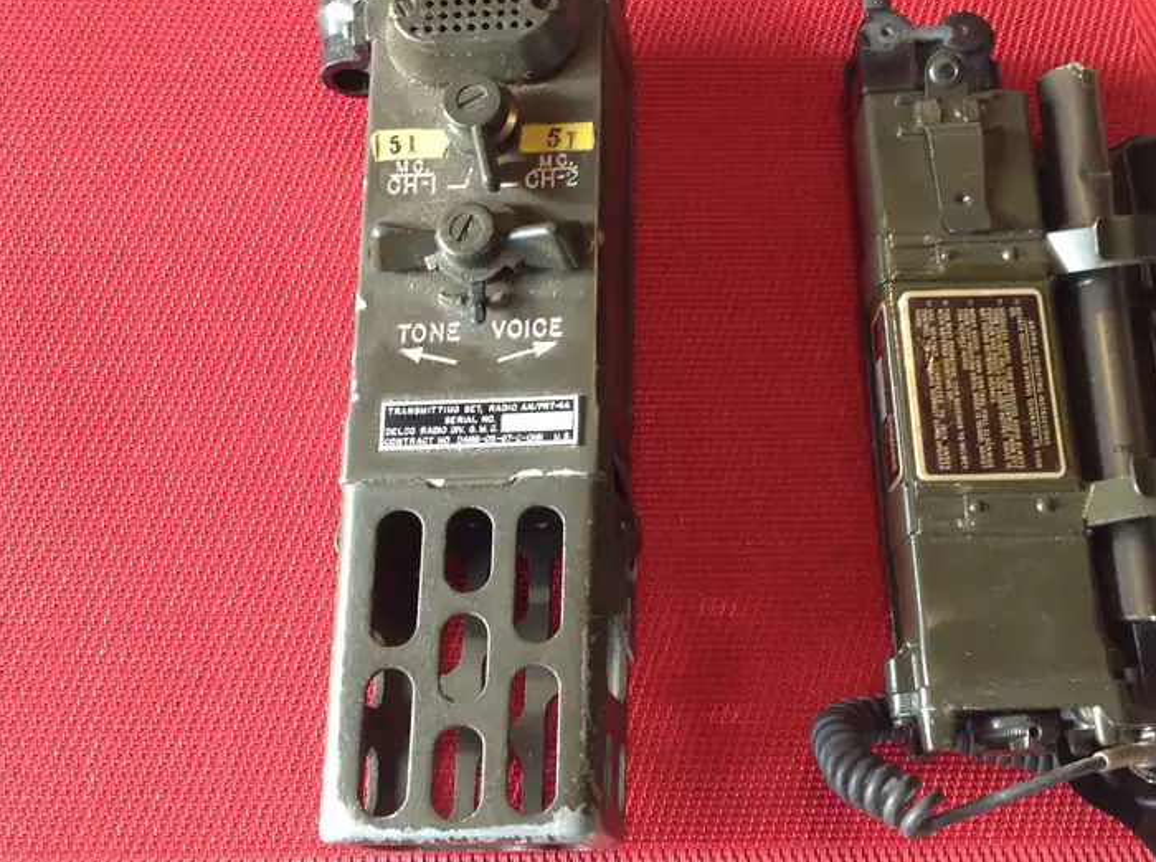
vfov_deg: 29.0
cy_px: 368
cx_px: 666
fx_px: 1666
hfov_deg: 38.2
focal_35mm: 50
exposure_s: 1/30
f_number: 2.4
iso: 64
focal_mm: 4.28
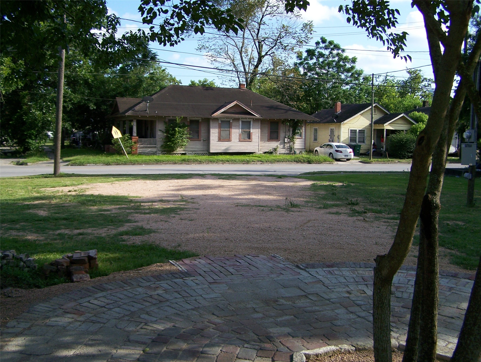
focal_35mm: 38
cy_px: 181
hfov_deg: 49.0
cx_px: 240
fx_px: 528
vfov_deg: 37.8
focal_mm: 6.3
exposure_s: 1/800
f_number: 2.8
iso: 80
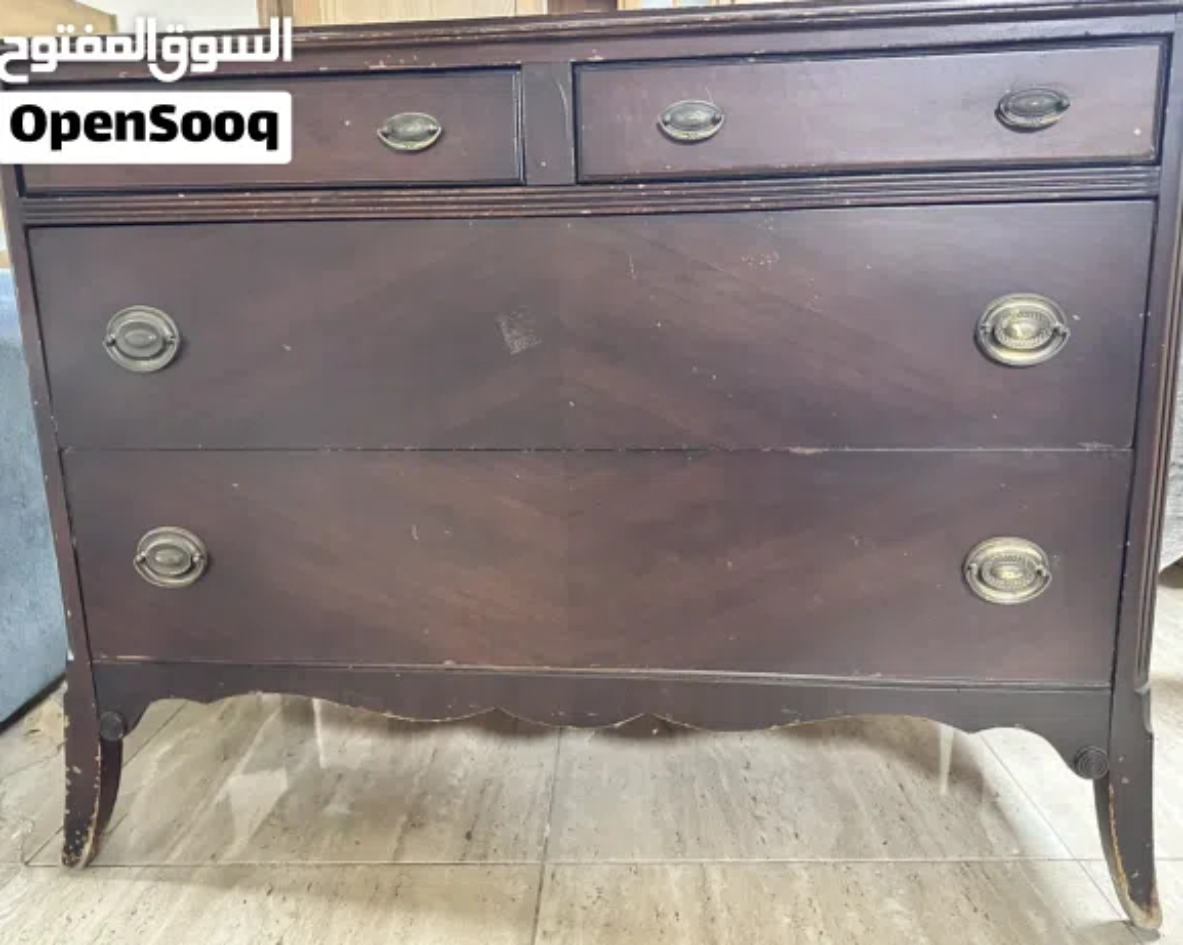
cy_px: 459
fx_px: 910
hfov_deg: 66.1
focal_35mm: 26
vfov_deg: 54.9
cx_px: 601
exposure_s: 1/33
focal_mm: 6.86
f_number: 1.78
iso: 1000
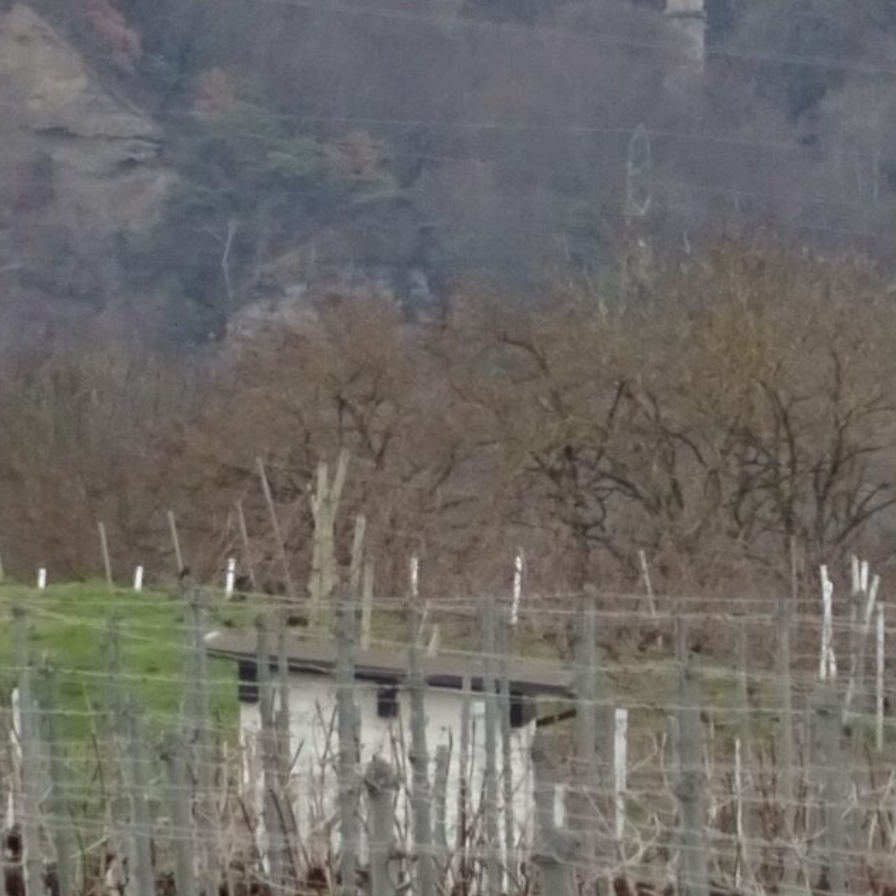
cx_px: 914
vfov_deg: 1.3
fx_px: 39534
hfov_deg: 1.3
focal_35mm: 1350
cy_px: -448
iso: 800
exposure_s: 1/250
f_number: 6.3
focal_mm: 64.38
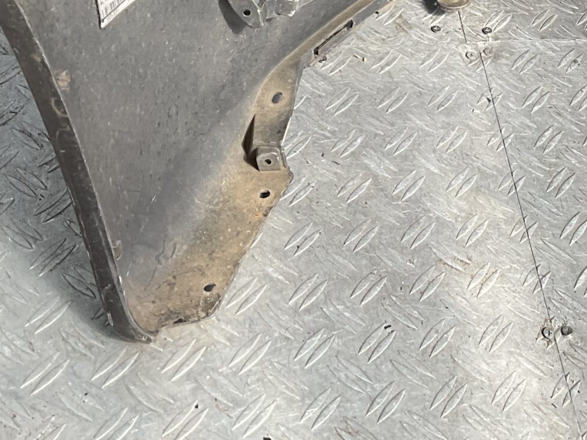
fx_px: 1289
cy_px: -122
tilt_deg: -37.0
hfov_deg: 24.9
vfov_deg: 18.2
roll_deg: -17.9
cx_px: 534
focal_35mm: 76
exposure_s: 1/254
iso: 16
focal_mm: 3
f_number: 1.8
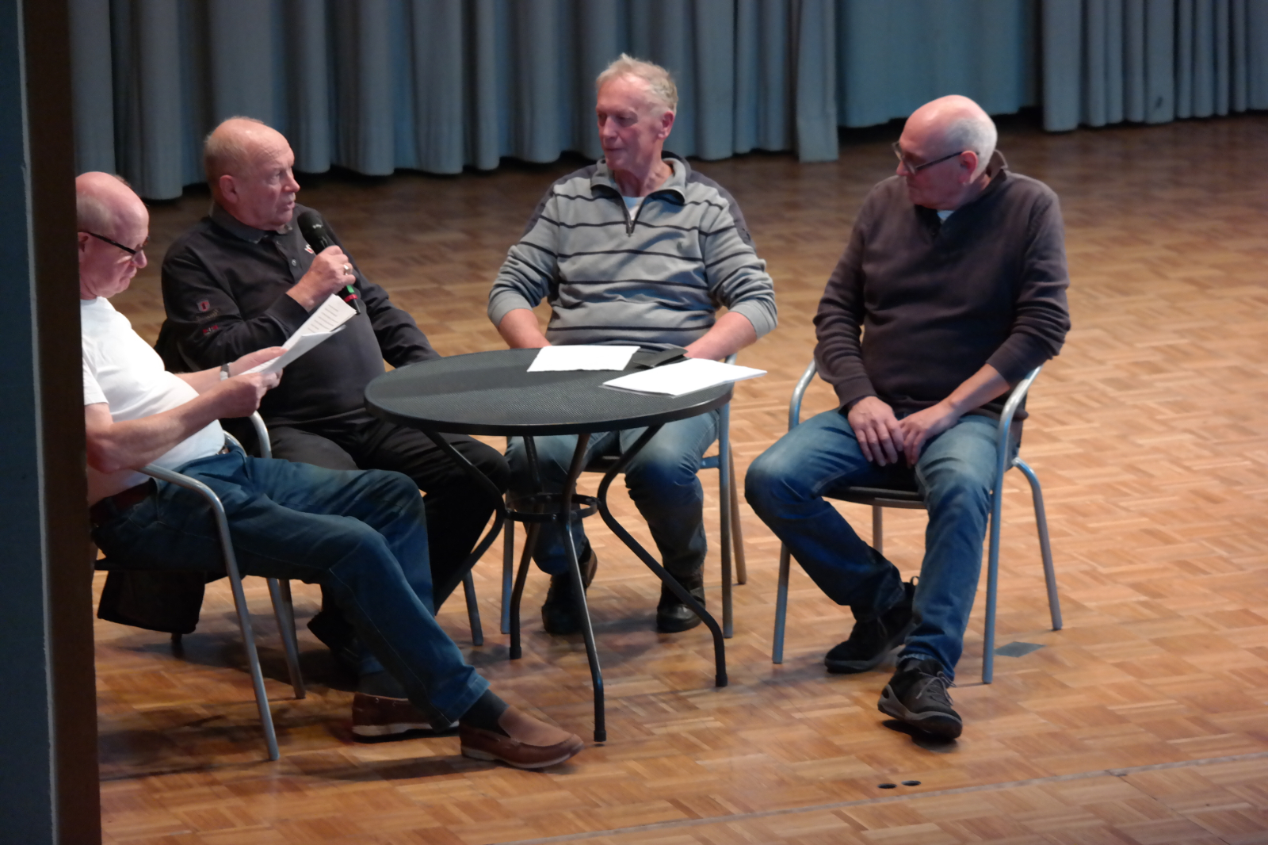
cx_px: 634
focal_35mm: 200
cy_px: 422
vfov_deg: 6.9
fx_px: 7043
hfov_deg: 10.3
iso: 3200
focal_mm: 130
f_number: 5
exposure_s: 1/100
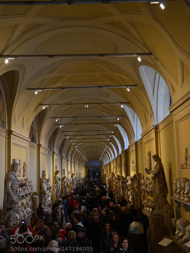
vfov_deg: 38.9
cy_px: 120
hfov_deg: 29.7
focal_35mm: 49
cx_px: 95
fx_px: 359
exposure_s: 1/50
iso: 800
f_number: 4.2
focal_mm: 30
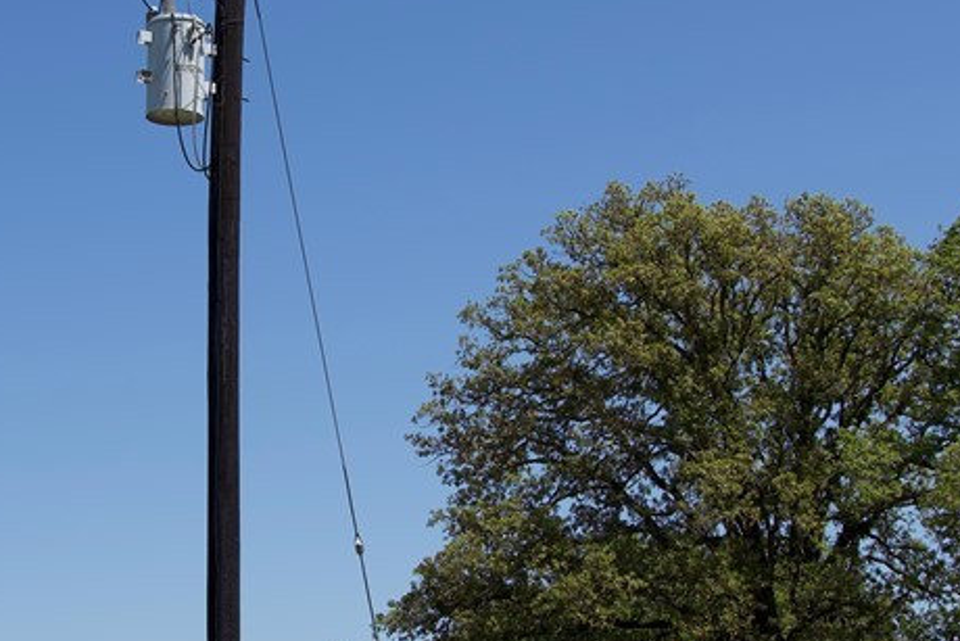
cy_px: 342
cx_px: 303
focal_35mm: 85
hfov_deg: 23.8
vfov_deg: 16.1
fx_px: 2267
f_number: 5
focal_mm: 24
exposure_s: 1/800
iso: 100
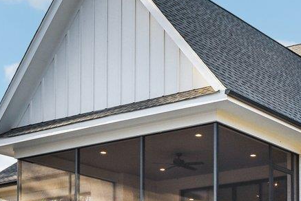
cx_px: 284
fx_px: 745
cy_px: 182
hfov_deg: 22.2
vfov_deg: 15.2
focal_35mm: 89
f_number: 8
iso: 100
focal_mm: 19
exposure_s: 1/125
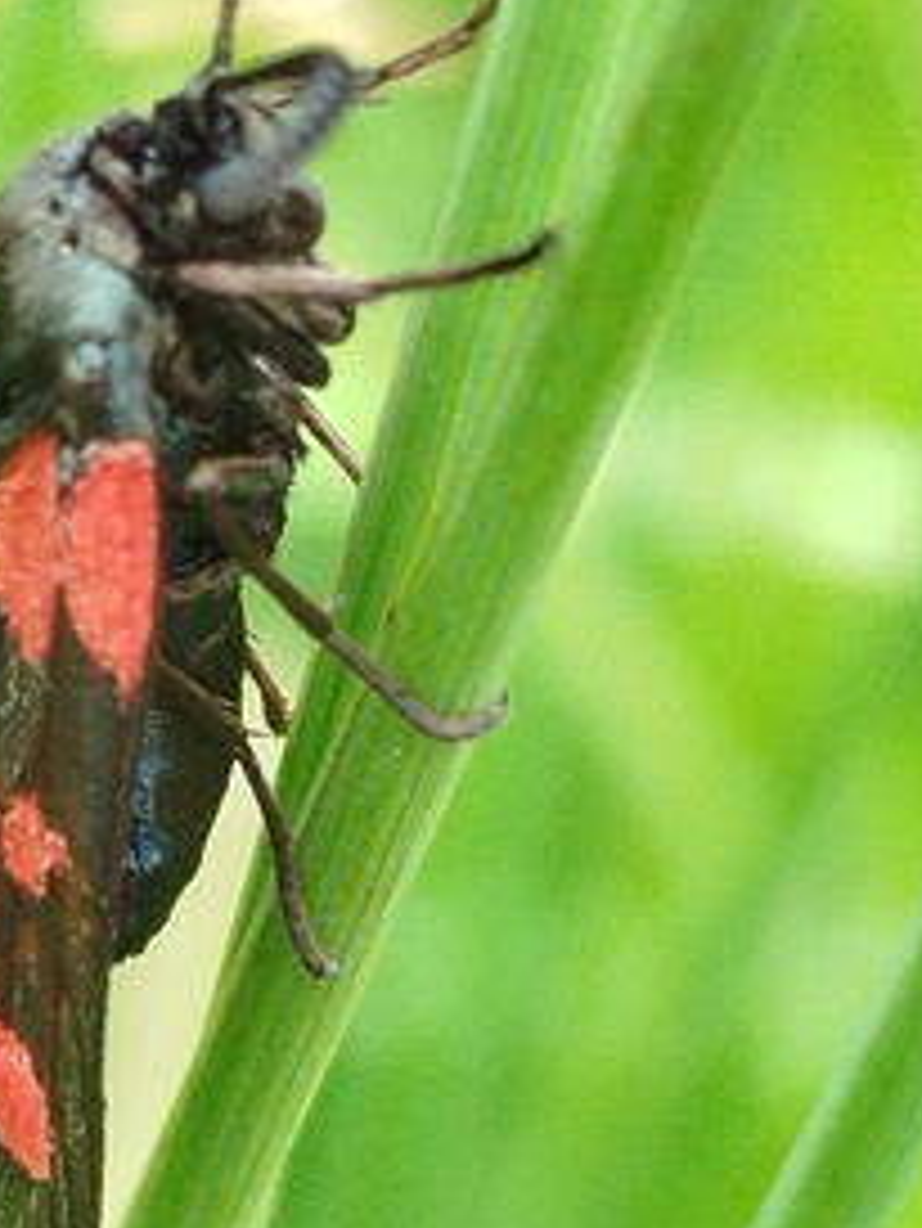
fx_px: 3158
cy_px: 702
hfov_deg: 16.5
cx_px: 220
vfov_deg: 22.0
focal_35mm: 89
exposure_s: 1/100
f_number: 1.7
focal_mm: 5.31
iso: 64
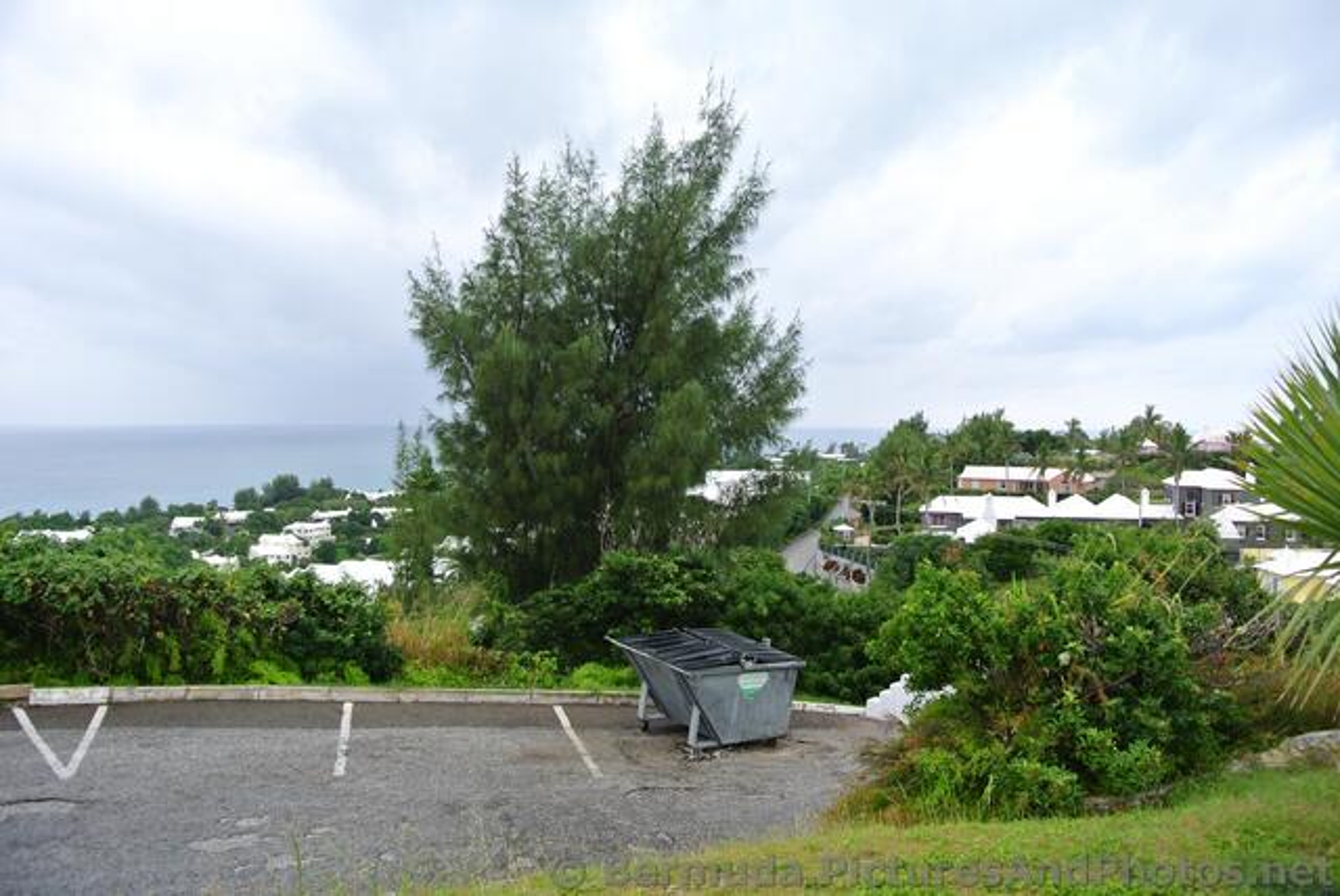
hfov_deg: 67.3
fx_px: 1006
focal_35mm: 27
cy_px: 448
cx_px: 670
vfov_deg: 48.0
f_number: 3.5
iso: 100
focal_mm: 10
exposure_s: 1/160
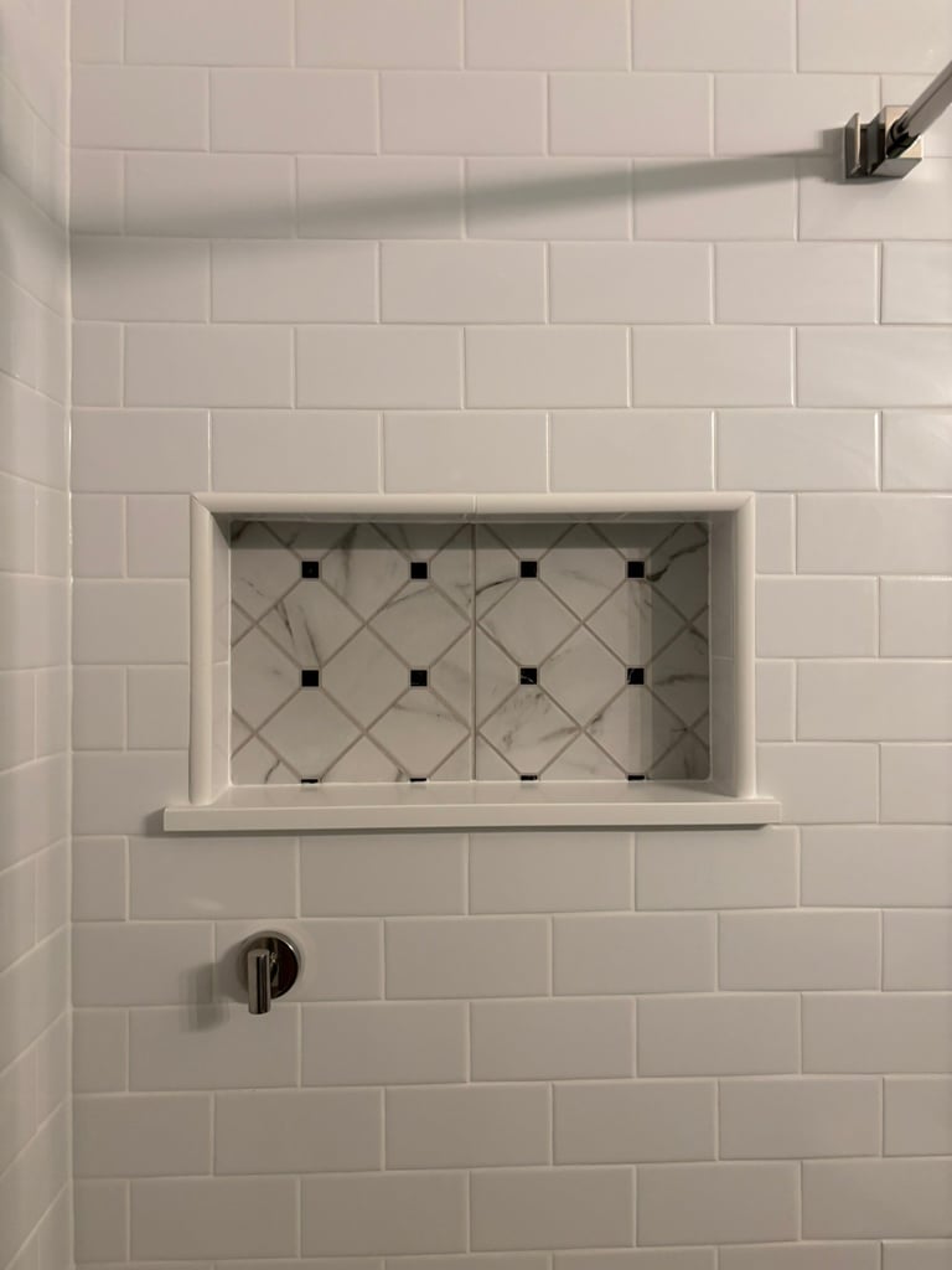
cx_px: 476
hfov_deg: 53.1
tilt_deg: -1.1
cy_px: 635
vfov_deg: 67.3
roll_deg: +0.2
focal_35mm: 26
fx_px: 953
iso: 200
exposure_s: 1/60
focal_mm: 5.96
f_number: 1.6
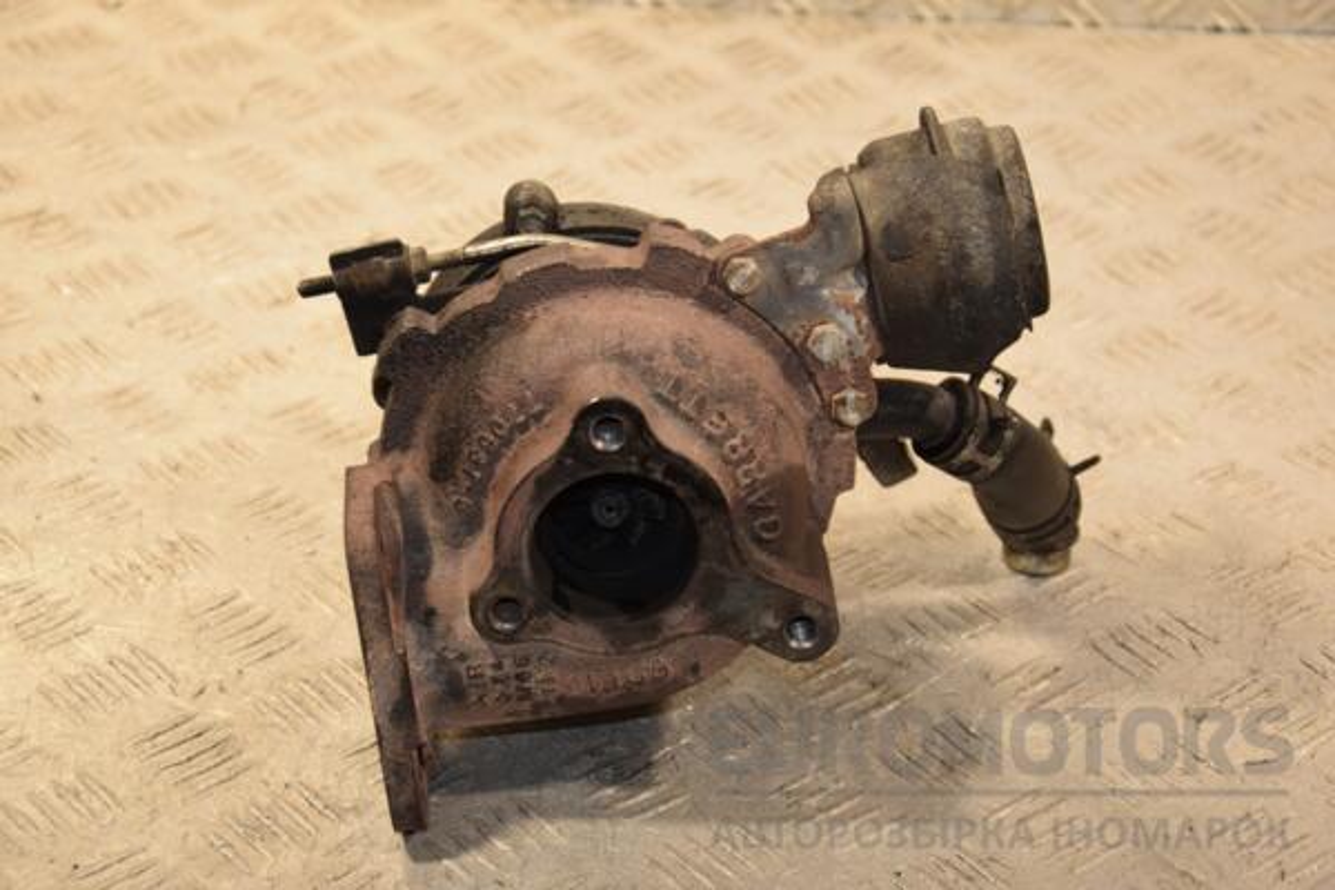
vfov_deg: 14.7
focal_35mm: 93
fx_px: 3448
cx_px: 668
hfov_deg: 21.9
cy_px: 445
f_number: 5.3
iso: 800
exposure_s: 1/160
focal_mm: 62
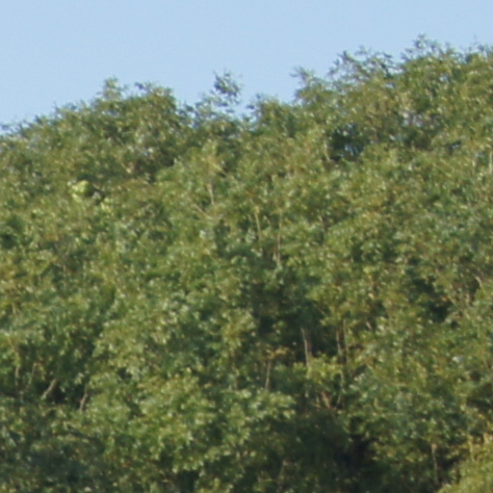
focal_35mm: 396
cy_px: 1219
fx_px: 6381
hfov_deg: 4.3
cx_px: -1017
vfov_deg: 4.3
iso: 100
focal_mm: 30
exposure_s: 1/160
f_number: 8
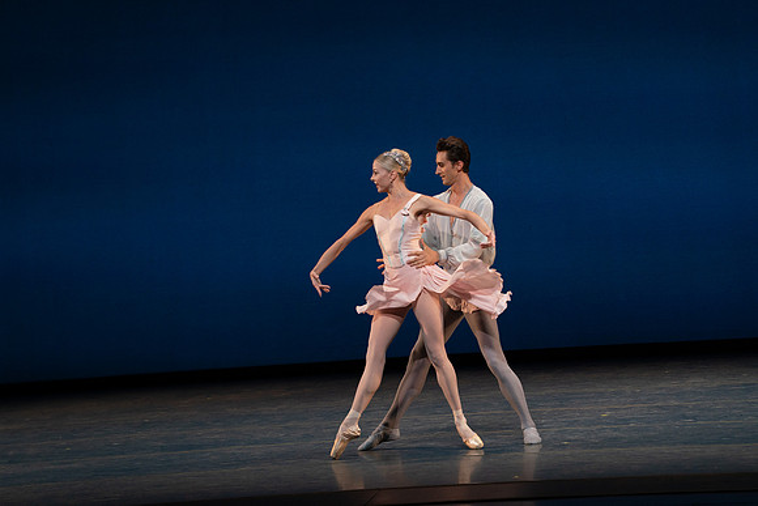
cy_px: 253
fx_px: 4212
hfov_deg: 10.3
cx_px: 379
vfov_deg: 6.9
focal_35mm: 200
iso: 3200
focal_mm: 200
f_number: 8
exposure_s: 1/500
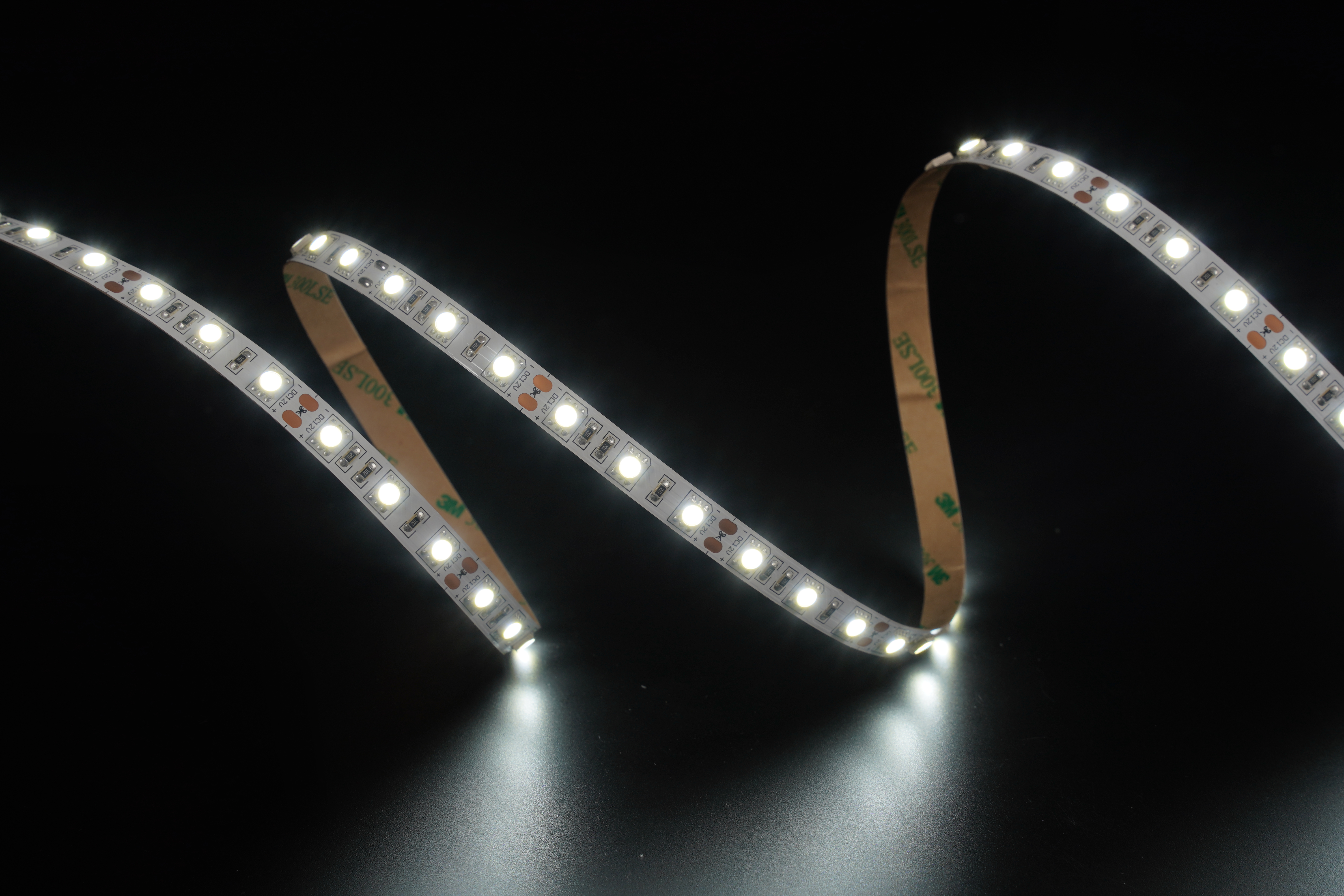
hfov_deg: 17.9
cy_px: 448
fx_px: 4256
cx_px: 672
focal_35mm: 114
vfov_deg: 12.0
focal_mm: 114
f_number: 14
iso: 100
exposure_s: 1/40
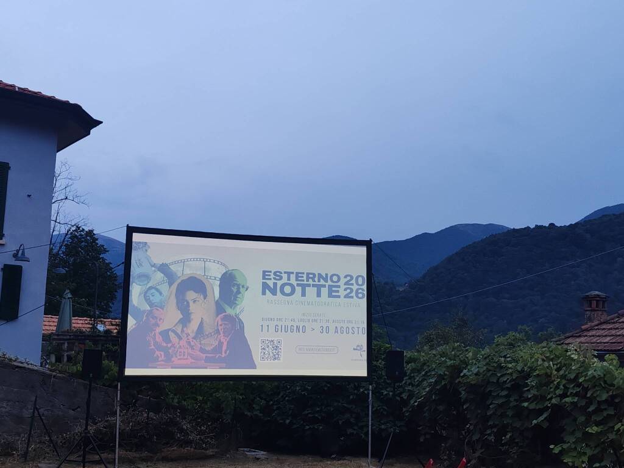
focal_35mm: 41
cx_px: 312
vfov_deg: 35.1
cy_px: 234
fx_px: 739
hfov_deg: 45.8
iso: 1250
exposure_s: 1/100
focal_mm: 6.12
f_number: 1.9
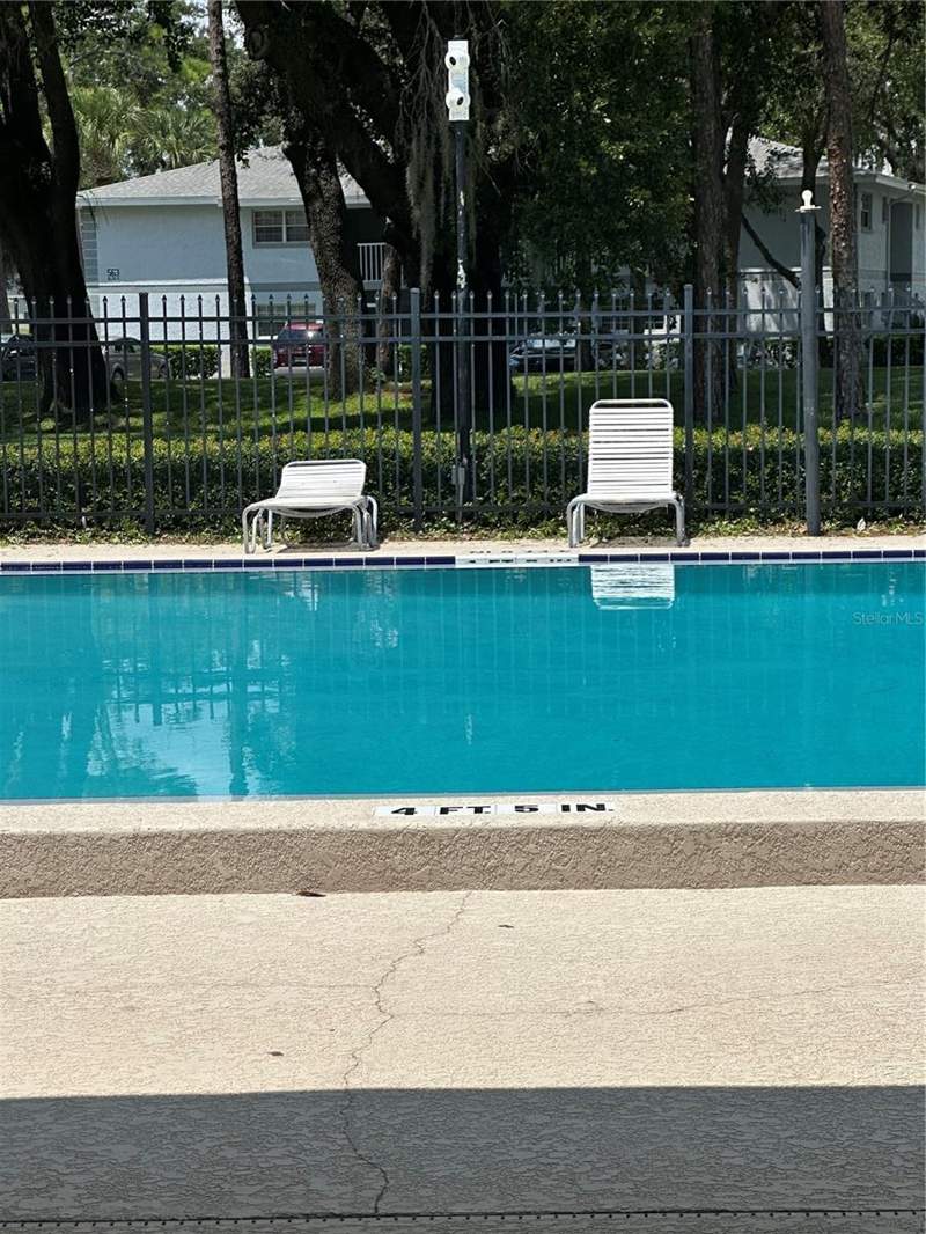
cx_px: 463
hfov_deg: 19.1
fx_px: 2745
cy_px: 617
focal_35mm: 77
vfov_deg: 25.3
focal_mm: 9
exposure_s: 1/1410
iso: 32
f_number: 2.8
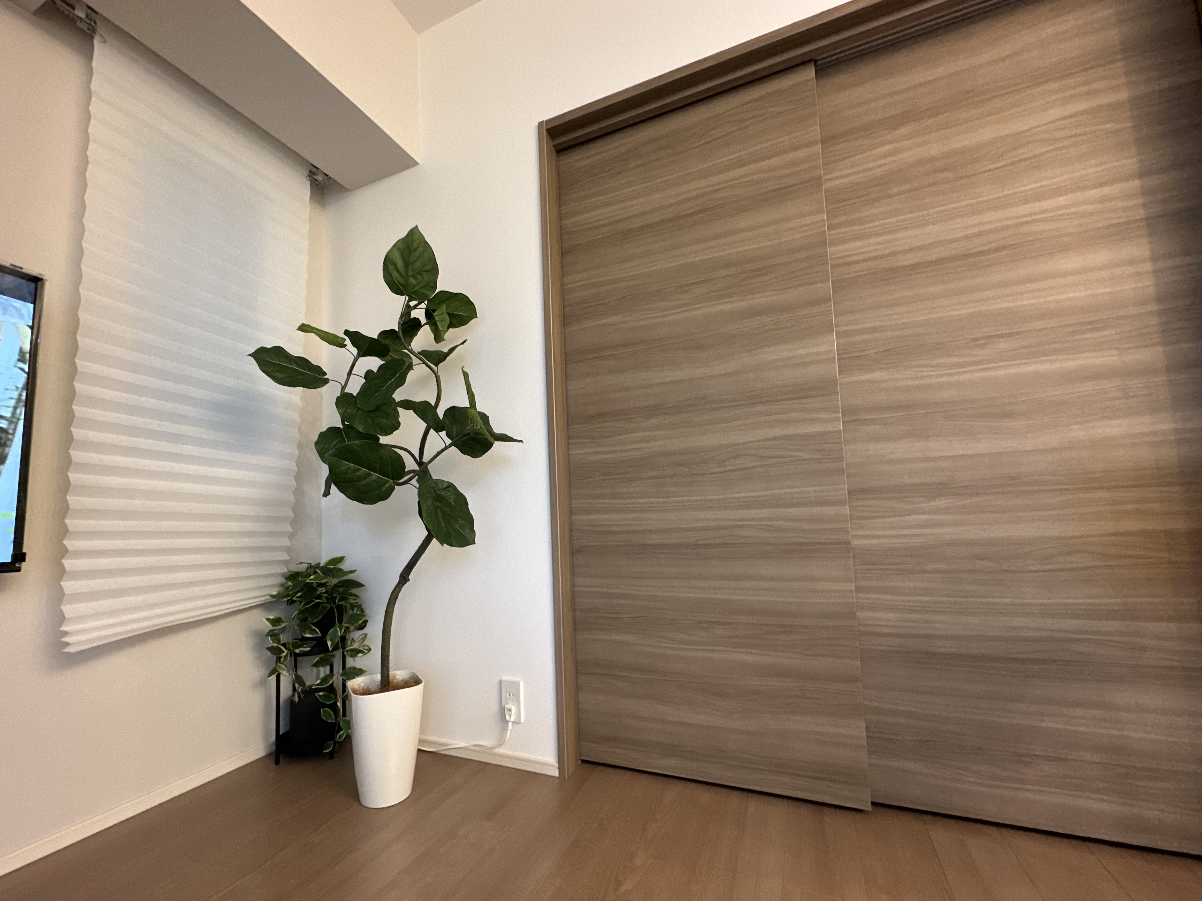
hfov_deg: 98.1
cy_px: 480
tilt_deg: +4.4
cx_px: 566
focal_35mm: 15
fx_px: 521
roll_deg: +1.7
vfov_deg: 81.6
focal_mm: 2.22
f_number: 2.2
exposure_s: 1/50
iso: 400
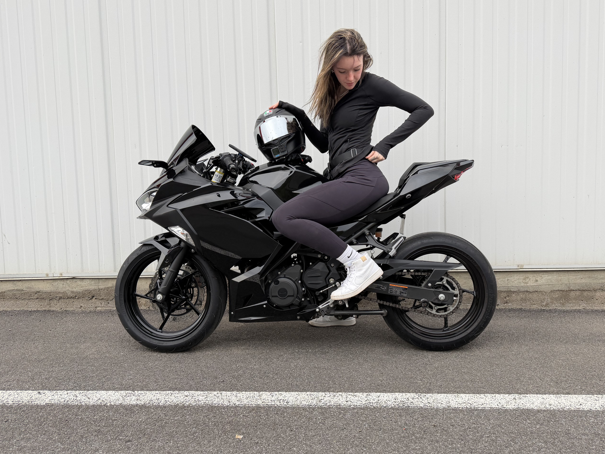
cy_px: 209
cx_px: 338
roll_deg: +1.6
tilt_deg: -4.7
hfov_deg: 65.1
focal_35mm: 27
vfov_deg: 51.3
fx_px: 472
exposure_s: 1/121
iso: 100
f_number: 1.78
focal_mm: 6.76
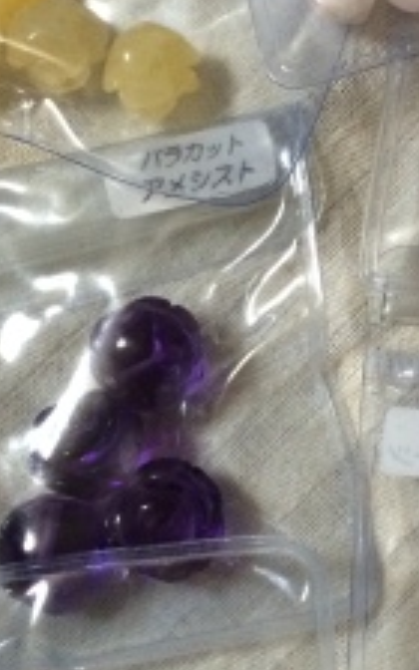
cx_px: 370
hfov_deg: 18.1
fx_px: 1297
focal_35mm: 71
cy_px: 326
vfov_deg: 29.0
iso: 200
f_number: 2.2
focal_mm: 4.12
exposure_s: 1/30
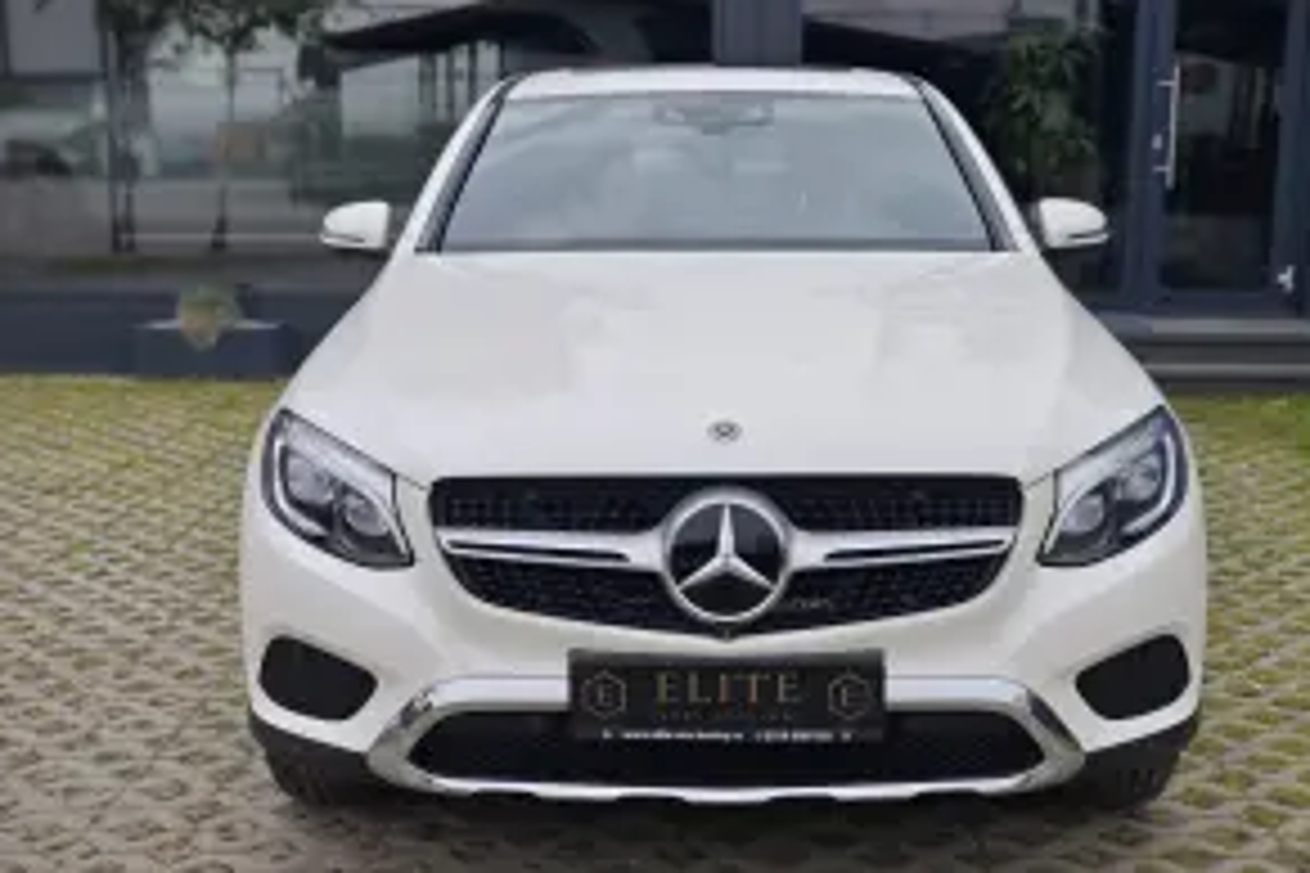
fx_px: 1637
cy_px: 459
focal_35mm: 45
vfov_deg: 29.9
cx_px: 702
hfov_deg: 43.6
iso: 50
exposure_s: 1/2567
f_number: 1.4
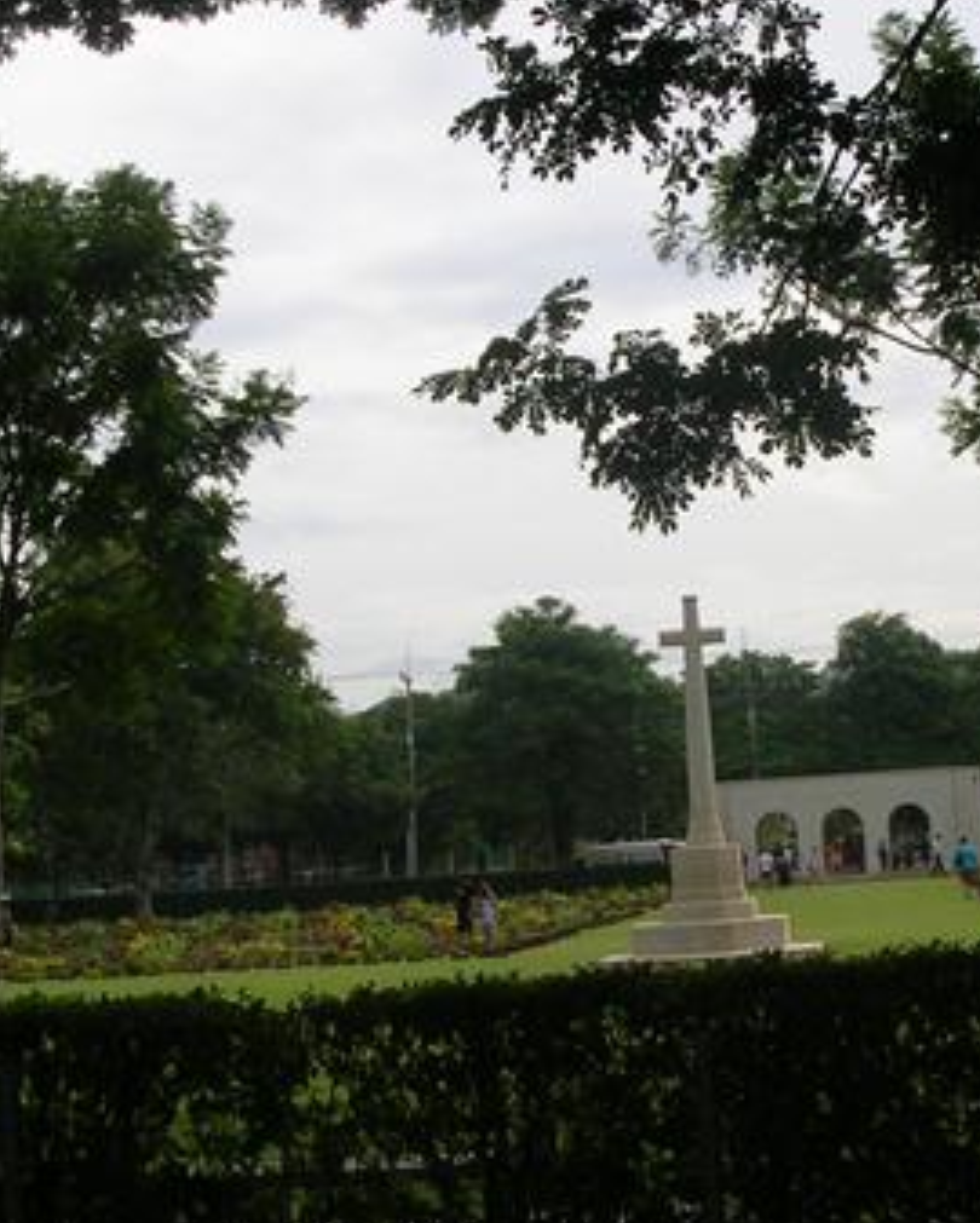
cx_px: 744
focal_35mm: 81
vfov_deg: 23.5
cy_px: 477
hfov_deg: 18.8
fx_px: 2934
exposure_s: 1/345
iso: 50
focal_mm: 5.8
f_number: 5.6
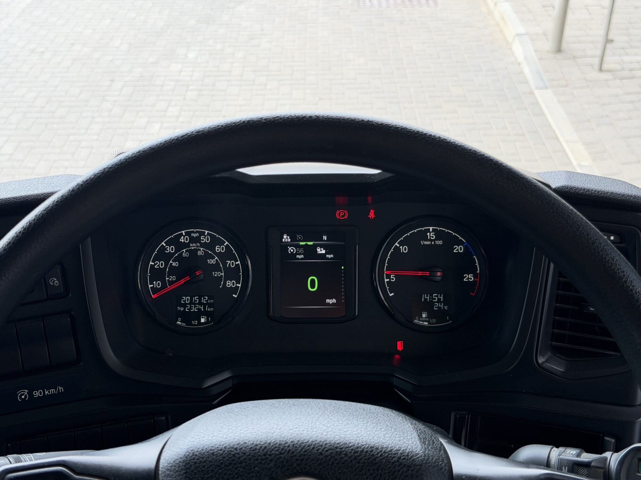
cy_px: 240
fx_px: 889
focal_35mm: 48
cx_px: 320
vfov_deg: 30.3
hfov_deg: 39.7
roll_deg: -0.6
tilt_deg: -31.1
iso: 64
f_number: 1.78
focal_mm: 6.76
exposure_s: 1/418
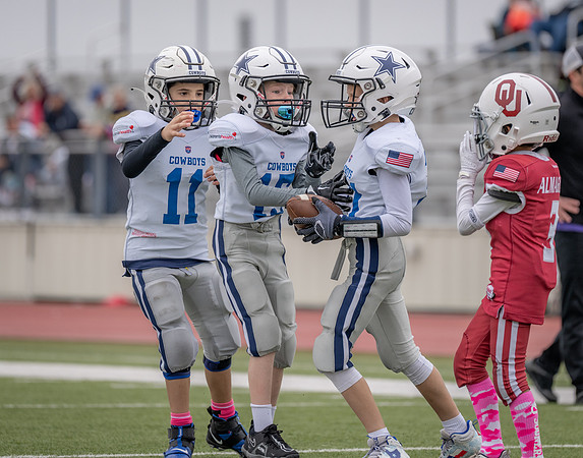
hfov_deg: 6.8
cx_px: 283
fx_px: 4940
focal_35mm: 288
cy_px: 161
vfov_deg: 5.3
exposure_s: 1/1250
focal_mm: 200
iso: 200
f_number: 2.8
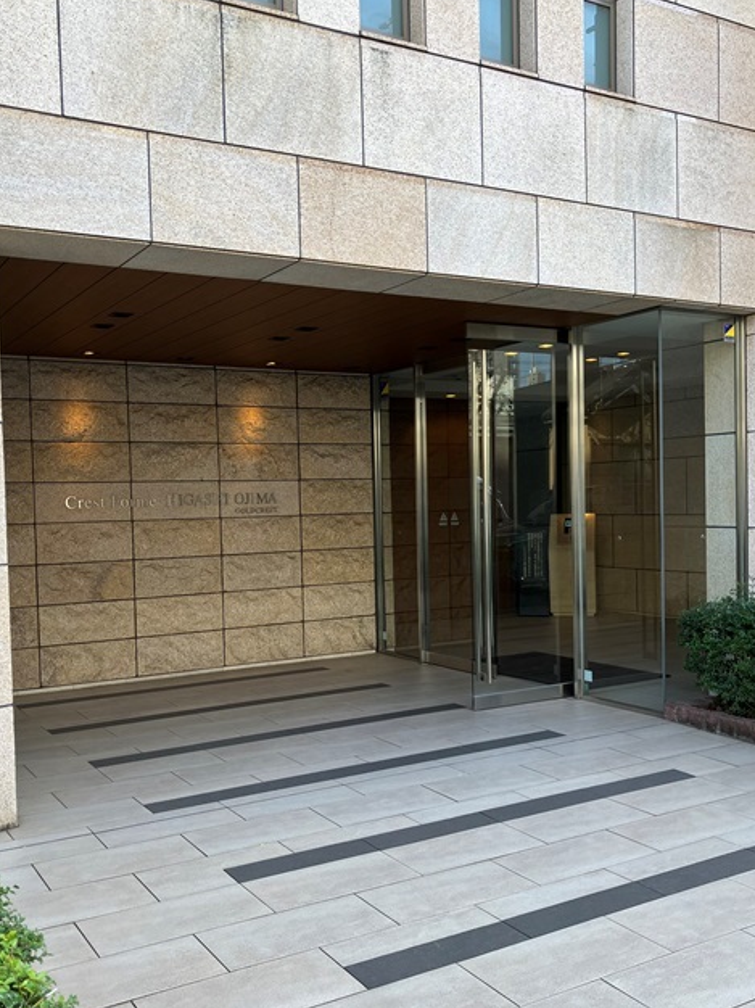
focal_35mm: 34
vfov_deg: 53.9
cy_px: 549
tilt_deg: -2.1
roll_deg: +0.6
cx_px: 343
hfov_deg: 41.7
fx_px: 989
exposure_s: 1/121
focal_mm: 3.99
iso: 25
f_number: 1.8
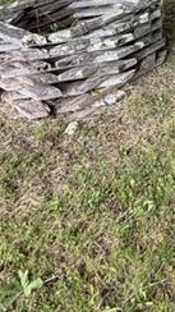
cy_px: -40
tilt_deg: -19.3
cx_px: 285
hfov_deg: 20.2
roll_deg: +1.6
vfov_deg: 35.8
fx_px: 397
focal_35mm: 48
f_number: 2.2
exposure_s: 1/121
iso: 64
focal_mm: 2.22
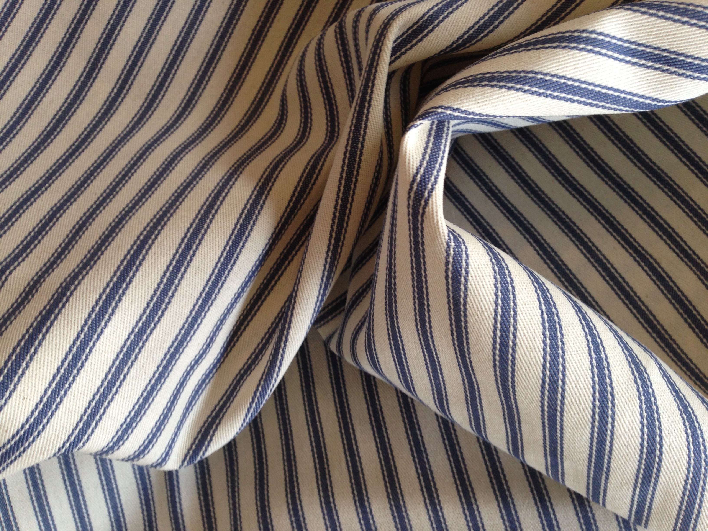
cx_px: 354
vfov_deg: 42.9
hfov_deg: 55.4
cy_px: 266
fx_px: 675
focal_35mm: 33
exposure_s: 1/20
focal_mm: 4.12
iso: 64
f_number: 2.4
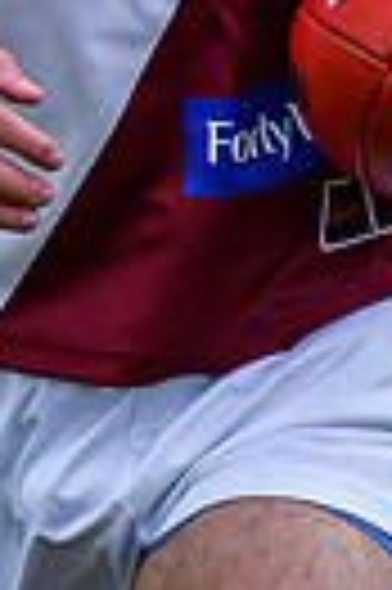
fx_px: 31474
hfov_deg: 0.7
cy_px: -167
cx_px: 28
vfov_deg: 1.1
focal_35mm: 1922
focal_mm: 185
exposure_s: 1/1600
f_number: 2.8
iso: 200
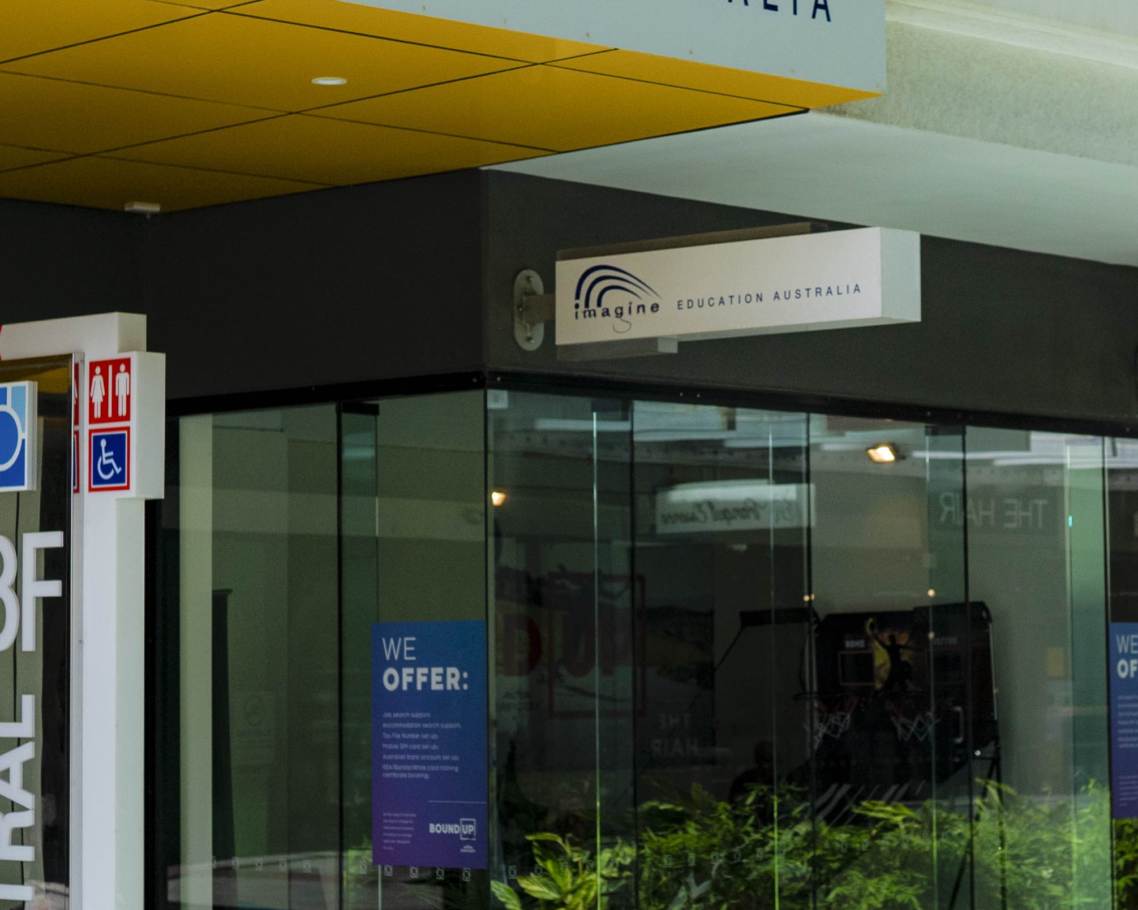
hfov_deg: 19.5
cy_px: 410
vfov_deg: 15.7
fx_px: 3301
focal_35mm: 98
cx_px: 762
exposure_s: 1/2500
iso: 400
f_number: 2.5
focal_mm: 35
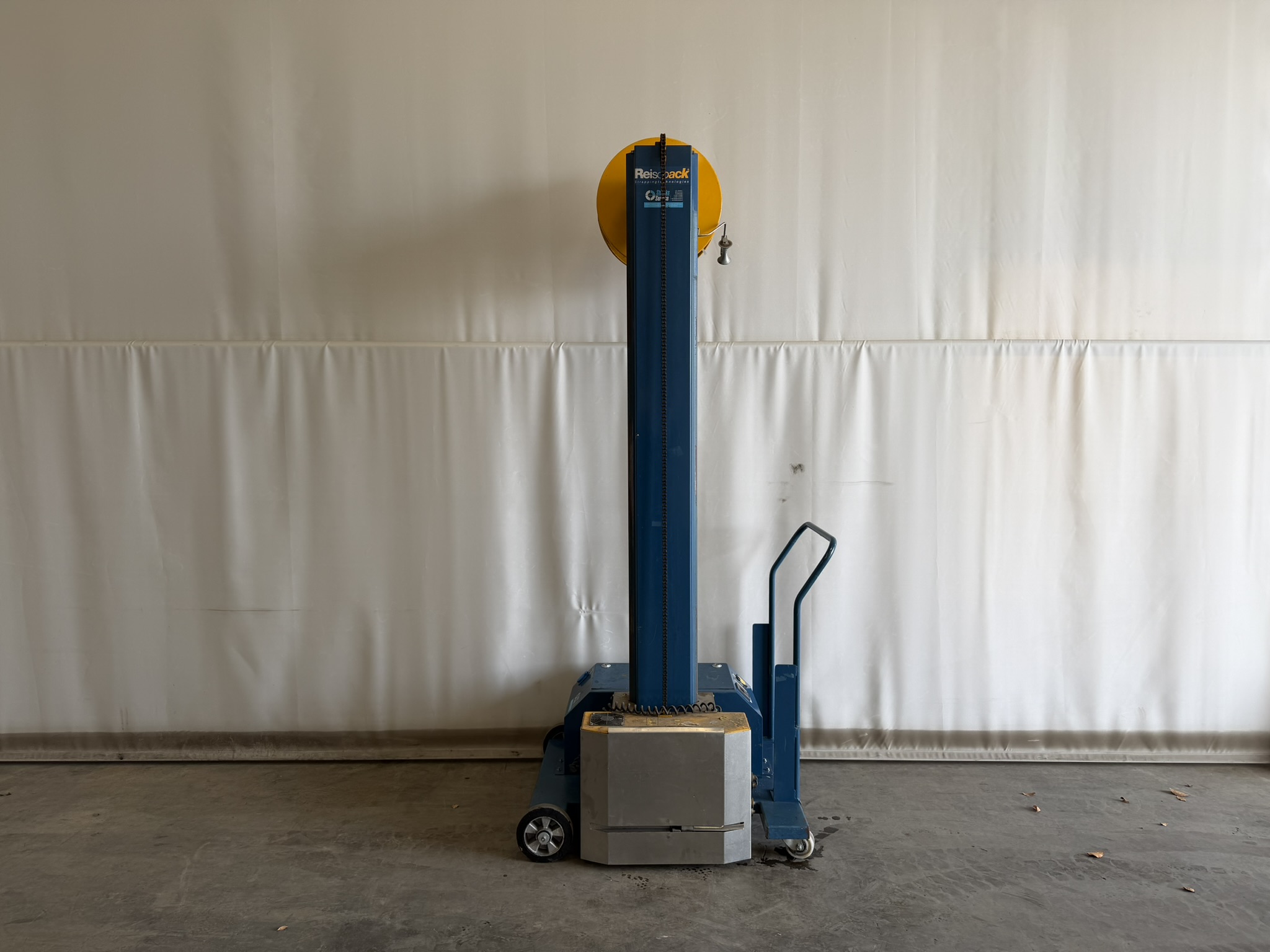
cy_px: 476
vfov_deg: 56.8
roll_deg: +0.4
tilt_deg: -3.2
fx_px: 881
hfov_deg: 71.6
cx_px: 635
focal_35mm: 24
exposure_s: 1/121
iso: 64
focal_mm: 6.76
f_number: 1.78
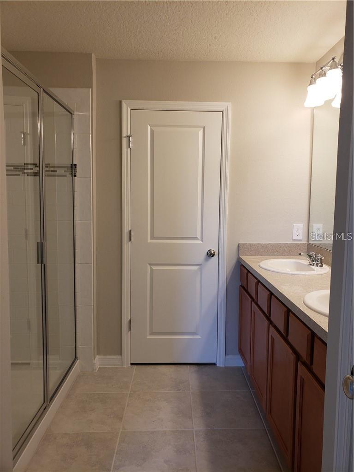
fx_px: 355
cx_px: 177
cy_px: 236
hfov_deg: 53.1
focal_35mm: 26
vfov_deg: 67.3
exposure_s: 1/60
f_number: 2.4
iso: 100
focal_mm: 4.3
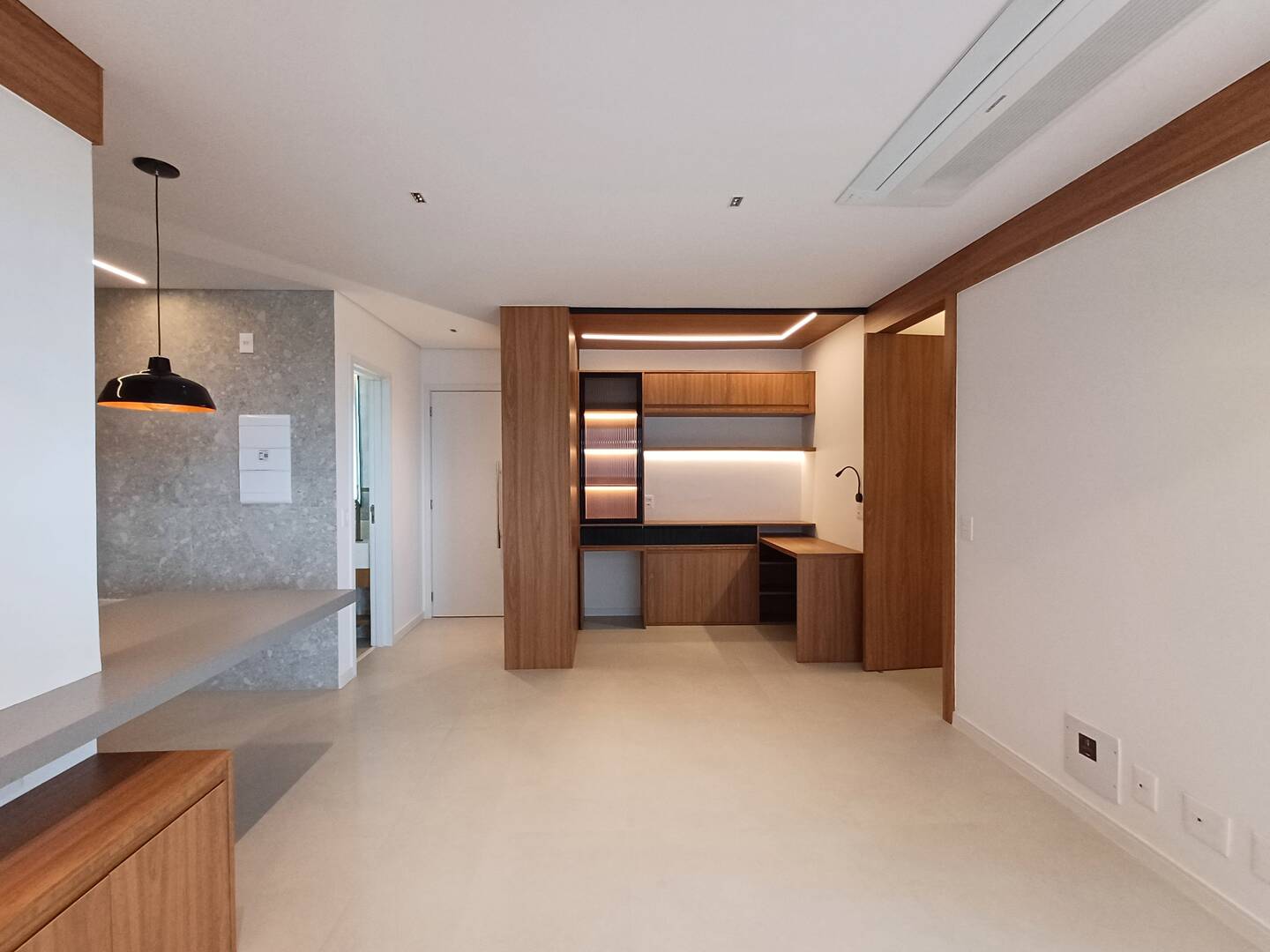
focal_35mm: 16
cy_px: 476
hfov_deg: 94.5
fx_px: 587
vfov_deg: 78.1
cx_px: 635
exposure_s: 1/60
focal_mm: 1.64
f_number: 2.2
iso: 125
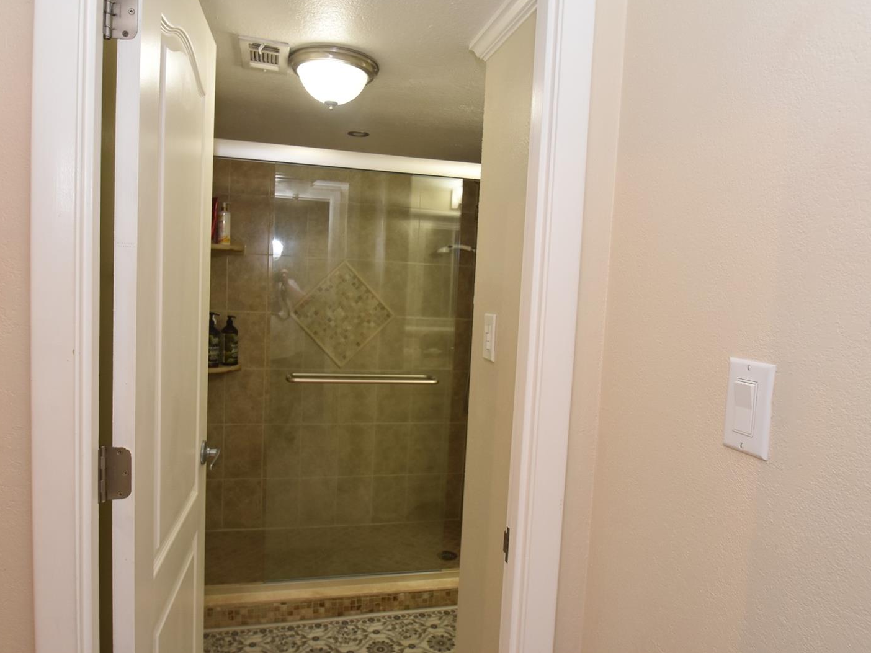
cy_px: 324
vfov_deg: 58.9
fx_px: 579
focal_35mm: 23
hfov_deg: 73.9
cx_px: 429
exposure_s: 1/100
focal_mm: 14
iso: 800
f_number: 5
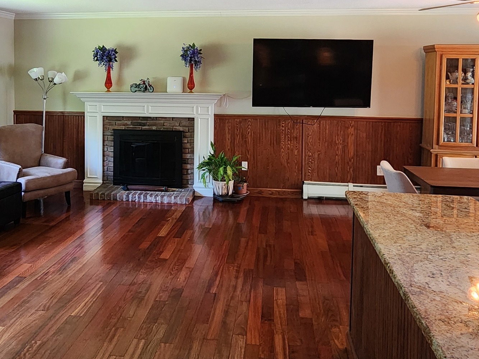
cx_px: 218
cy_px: 88
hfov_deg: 59.9
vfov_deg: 45.1
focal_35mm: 30
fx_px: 415
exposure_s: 1/60
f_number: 2.2
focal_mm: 2.2
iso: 320
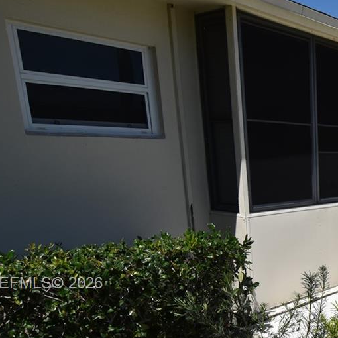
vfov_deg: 39.7
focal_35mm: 40
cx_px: 427
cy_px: 284
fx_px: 442
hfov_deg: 32.6
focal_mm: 10
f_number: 9
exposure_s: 1/800
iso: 200
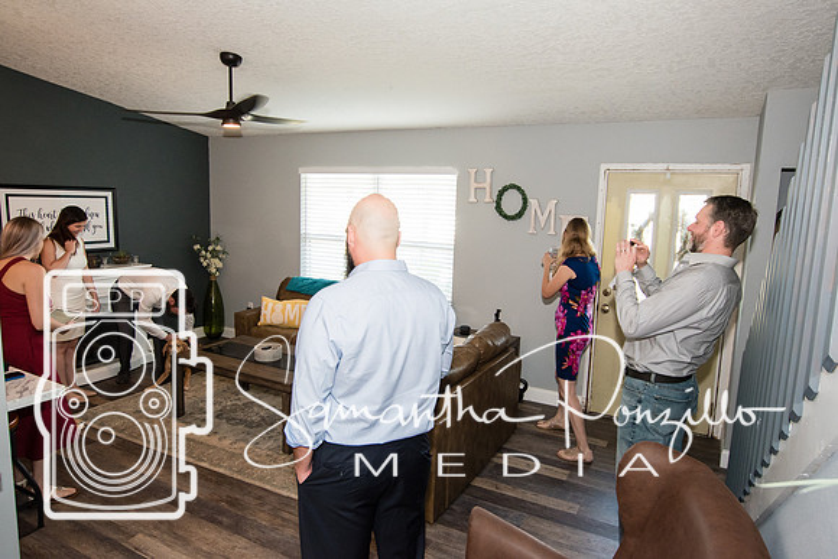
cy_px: 274
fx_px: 533
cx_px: 410
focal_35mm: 23
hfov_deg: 76.4
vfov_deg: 55.4
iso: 800
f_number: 4.5
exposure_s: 1/80
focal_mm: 14
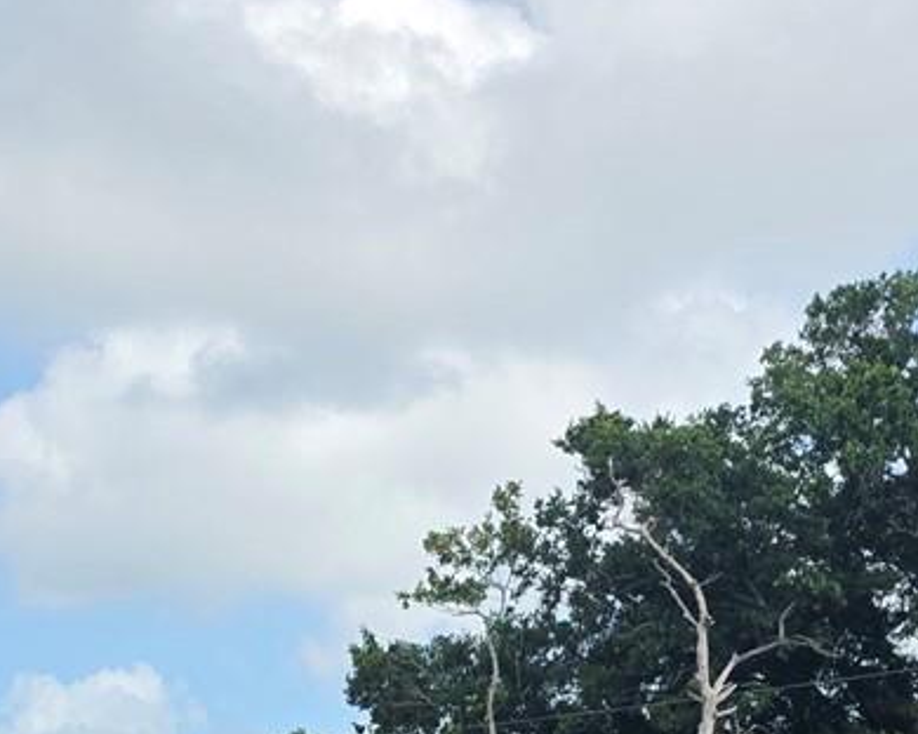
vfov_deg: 15.3
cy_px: 1136
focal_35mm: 92
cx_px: 584
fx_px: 2500
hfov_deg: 20.8
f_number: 1.7
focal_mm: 6.25
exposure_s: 1/5017
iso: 80
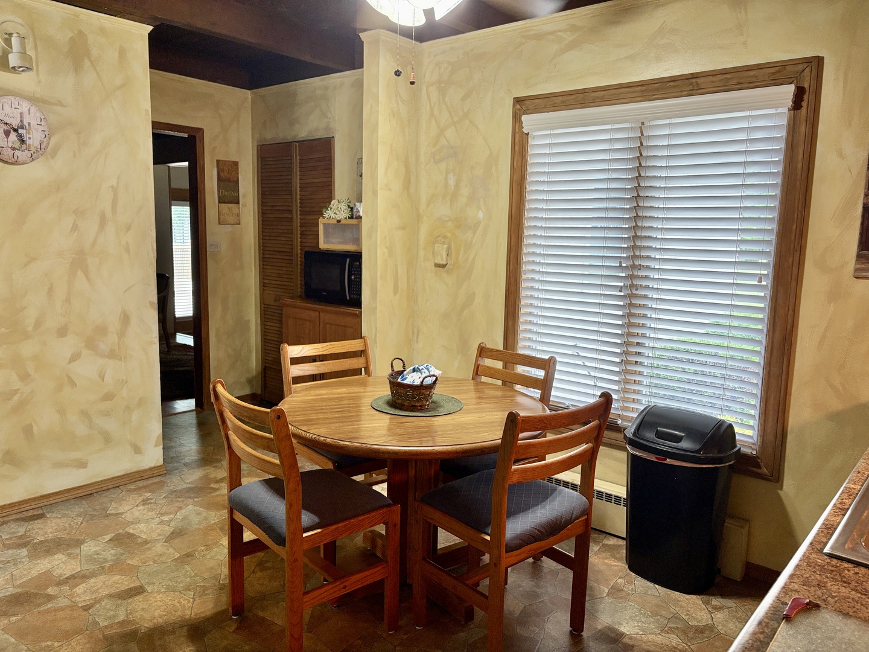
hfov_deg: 67.3
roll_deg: -0.8
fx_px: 653
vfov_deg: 53.1
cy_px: 326
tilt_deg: -8.3
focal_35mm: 26
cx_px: 434
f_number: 1.6
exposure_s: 1/60
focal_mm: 5.96
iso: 100
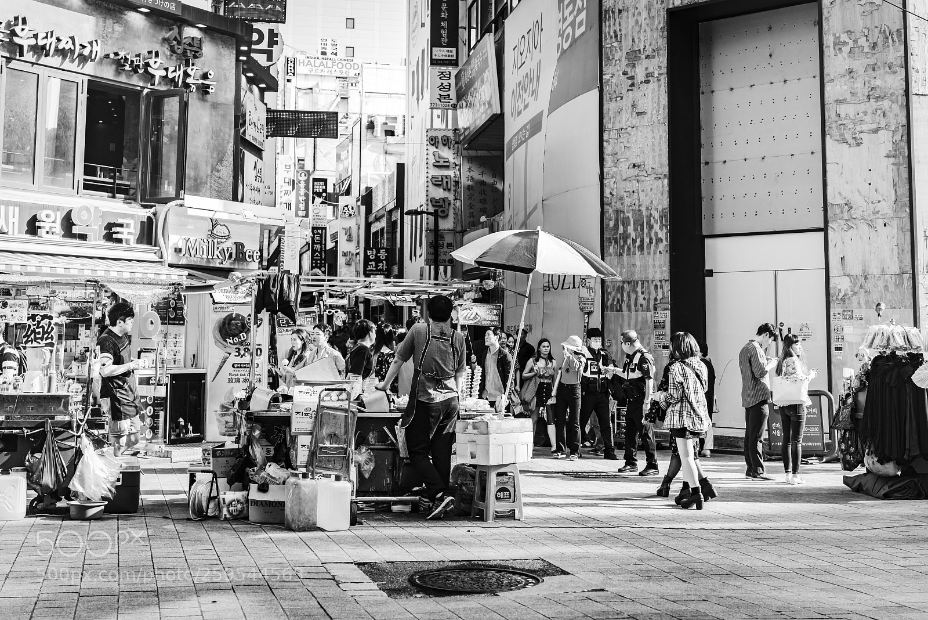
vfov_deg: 27.0
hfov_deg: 39.6
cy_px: 310
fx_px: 1289
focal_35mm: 50
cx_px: 464
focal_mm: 50
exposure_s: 1/640
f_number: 4.5
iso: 400
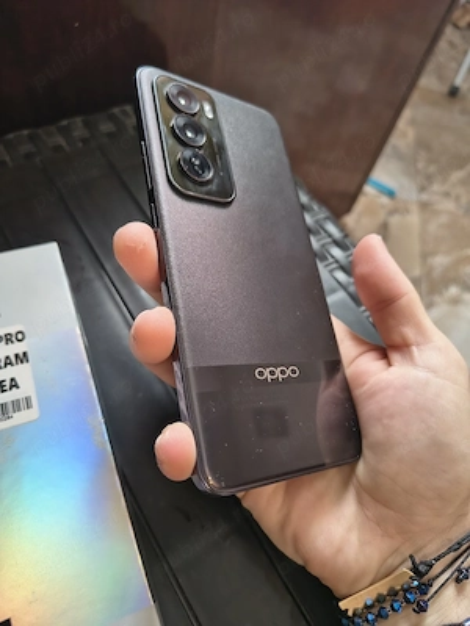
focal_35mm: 24
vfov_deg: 71.6
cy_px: 313
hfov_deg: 56.8
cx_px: 235
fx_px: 434
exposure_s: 1/50.3
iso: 574
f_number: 1.8
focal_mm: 5.56
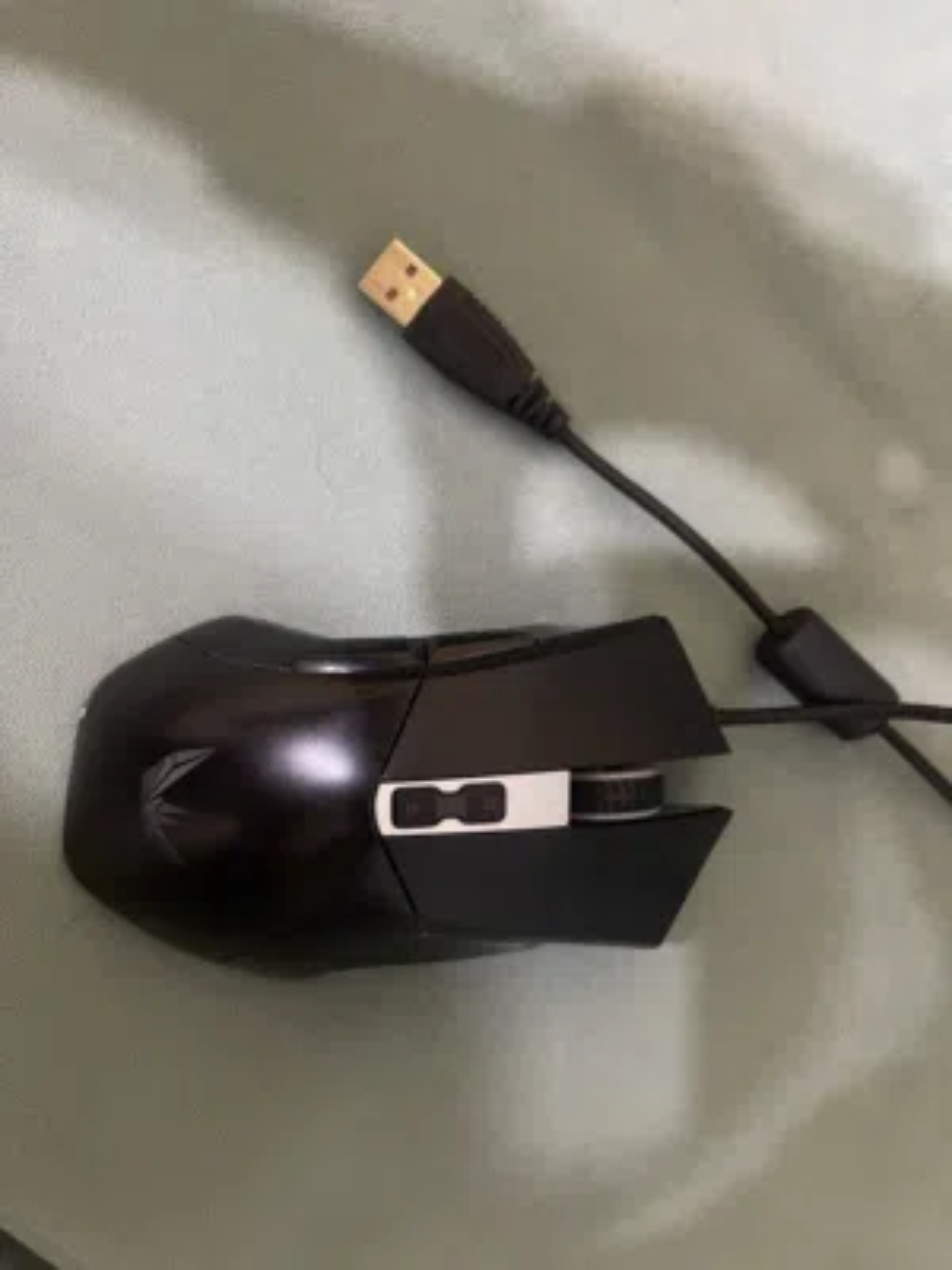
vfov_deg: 69.4
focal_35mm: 25
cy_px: 635
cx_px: 476
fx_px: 917
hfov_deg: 54.9
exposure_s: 1/30
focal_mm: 5.1
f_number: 1.6
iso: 800
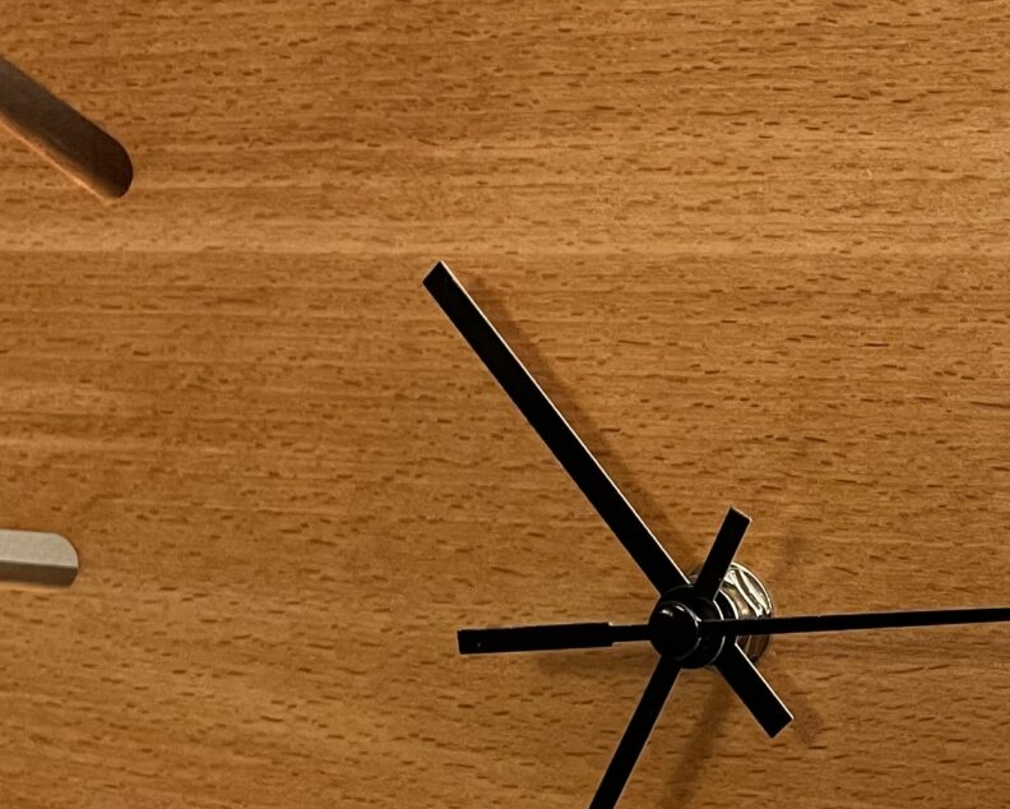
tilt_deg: -18.3
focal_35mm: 82
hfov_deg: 22.6
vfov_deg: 18.7
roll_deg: +5.2
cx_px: 949
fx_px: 2452
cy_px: 561
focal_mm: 4.2
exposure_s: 1/59
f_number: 1.6
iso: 200
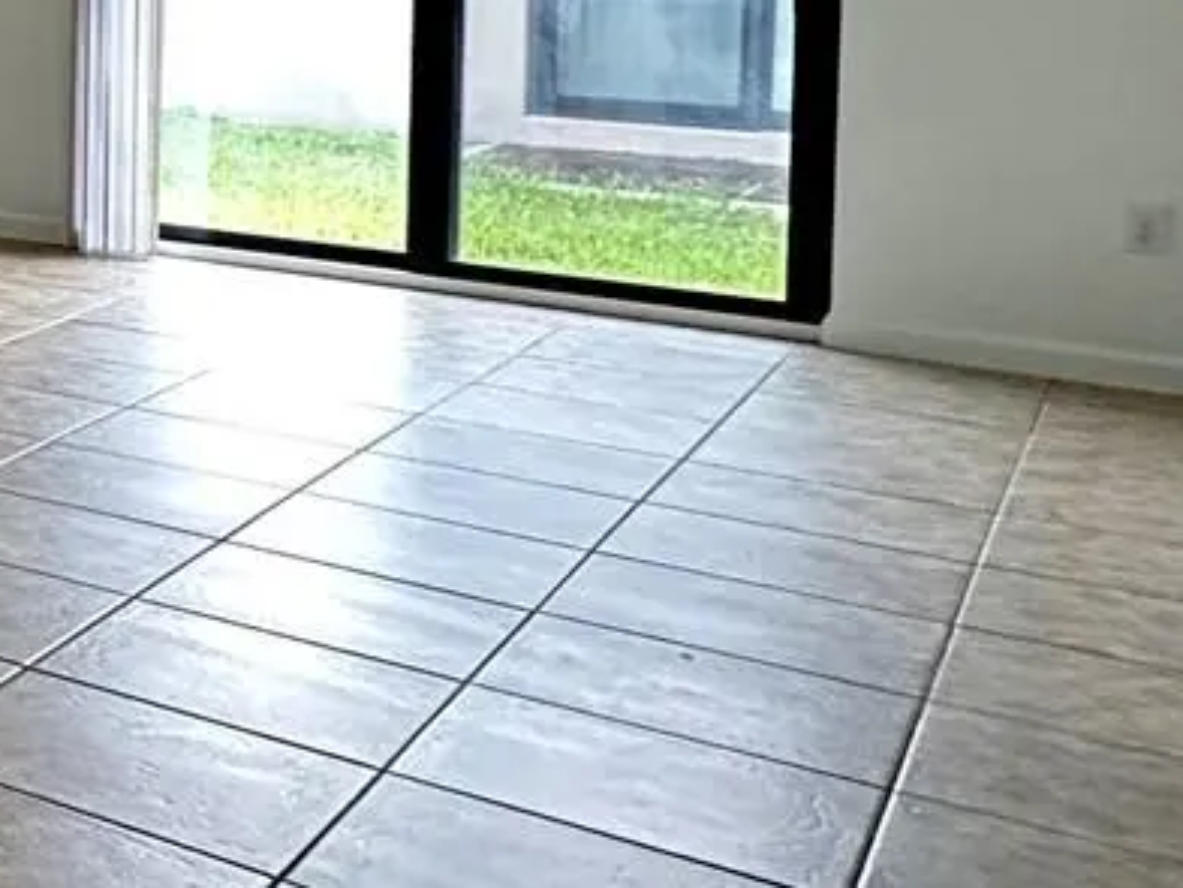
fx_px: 1949
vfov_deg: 24.2
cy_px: -51
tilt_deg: -1.6
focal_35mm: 57
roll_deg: -0.8
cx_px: -1093
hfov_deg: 20.1
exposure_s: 1/120
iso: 250
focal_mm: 2.22
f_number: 2.2
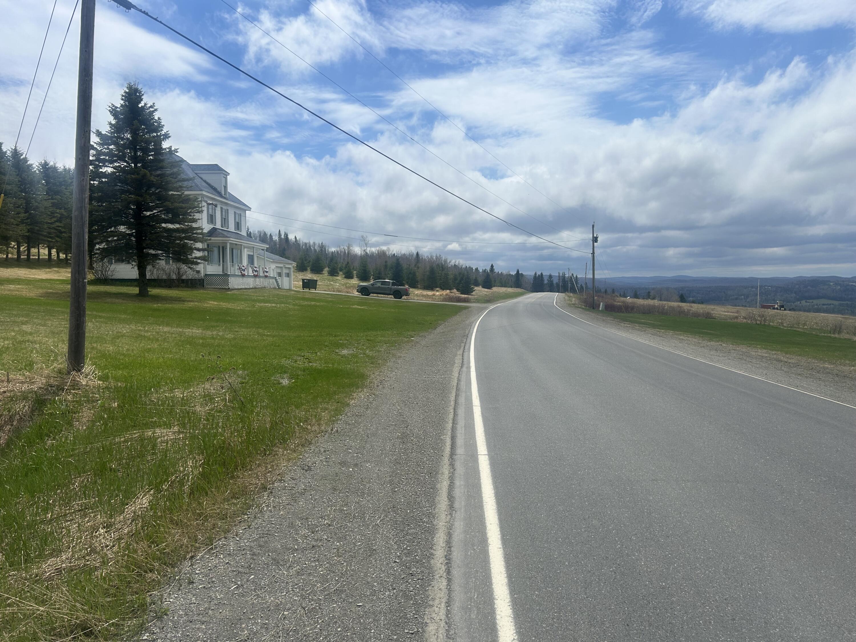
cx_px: 428
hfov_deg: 67.3
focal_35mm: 26
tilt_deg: -3.2
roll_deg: +0.5
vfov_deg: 53.1
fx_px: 643
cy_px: 321
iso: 50
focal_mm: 5.7
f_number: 1.5
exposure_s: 1/12658
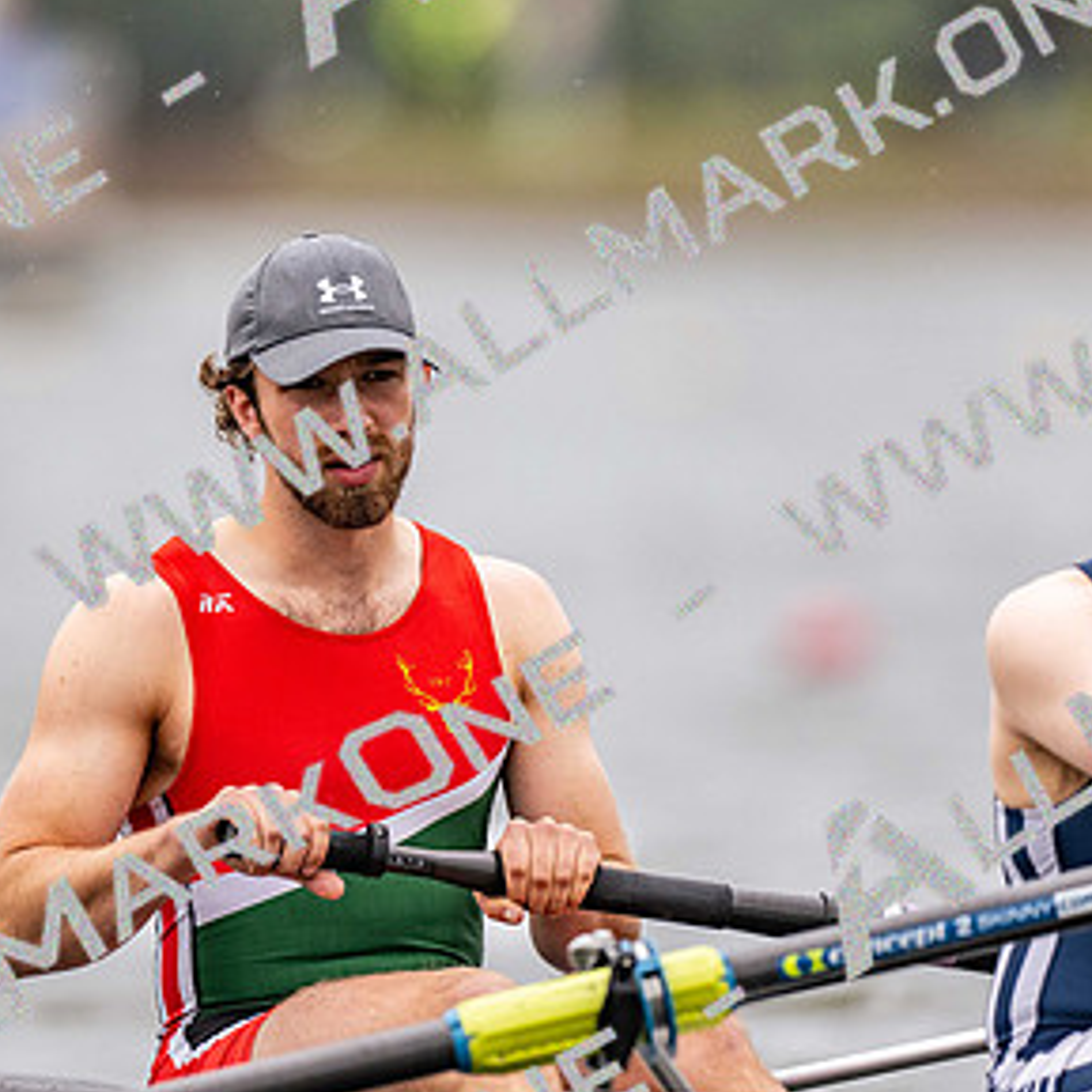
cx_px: 503
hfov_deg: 1.7
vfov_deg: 1.7
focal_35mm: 1023
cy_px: 622
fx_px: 36511
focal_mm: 600
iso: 900
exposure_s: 1/2500
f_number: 4
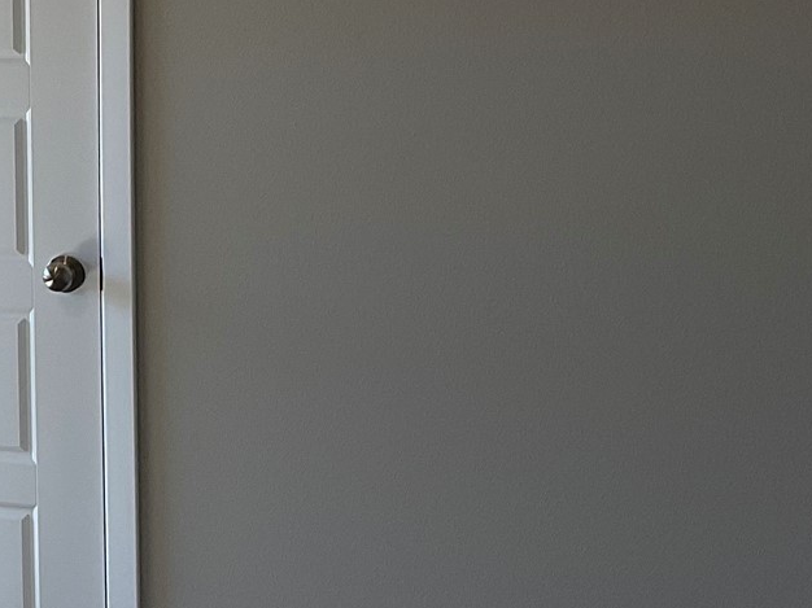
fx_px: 2087
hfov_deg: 20.0
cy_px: 223
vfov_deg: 16.6
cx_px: -281
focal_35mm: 89
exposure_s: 1/120
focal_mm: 3
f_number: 1.8
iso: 20
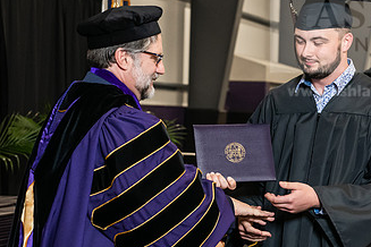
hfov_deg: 18.6
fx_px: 1134
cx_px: 236
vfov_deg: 12.5
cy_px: 115
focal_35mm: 110
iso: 2500
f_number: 5
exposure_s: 1/200
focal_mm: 62
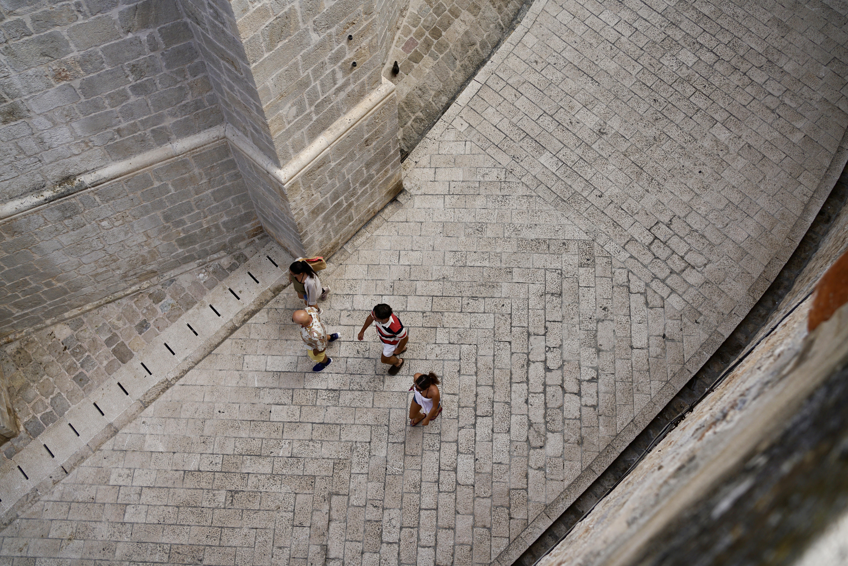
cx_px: 424
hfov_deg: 54.4
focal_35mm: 35
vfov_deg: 37.9
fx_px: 825
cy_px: 283
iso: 200
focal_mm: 35
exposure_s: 1/640
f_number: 5
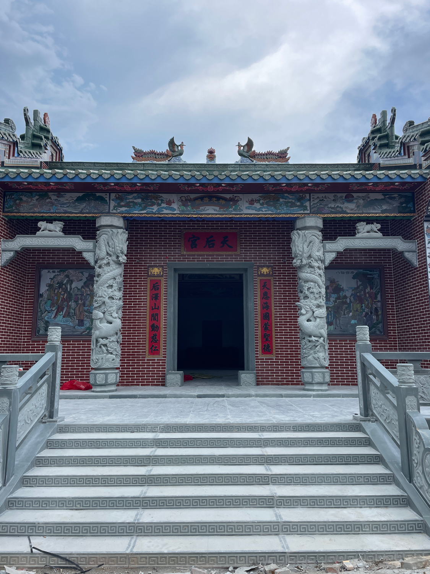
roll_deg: +0.2
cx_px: 215
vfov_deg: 67.3
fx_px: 431
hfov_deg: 53.1
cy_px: 287
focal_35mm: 26
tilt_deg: +9.6
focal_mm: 4.2
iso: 32
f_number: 1.6
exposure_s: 1/1247
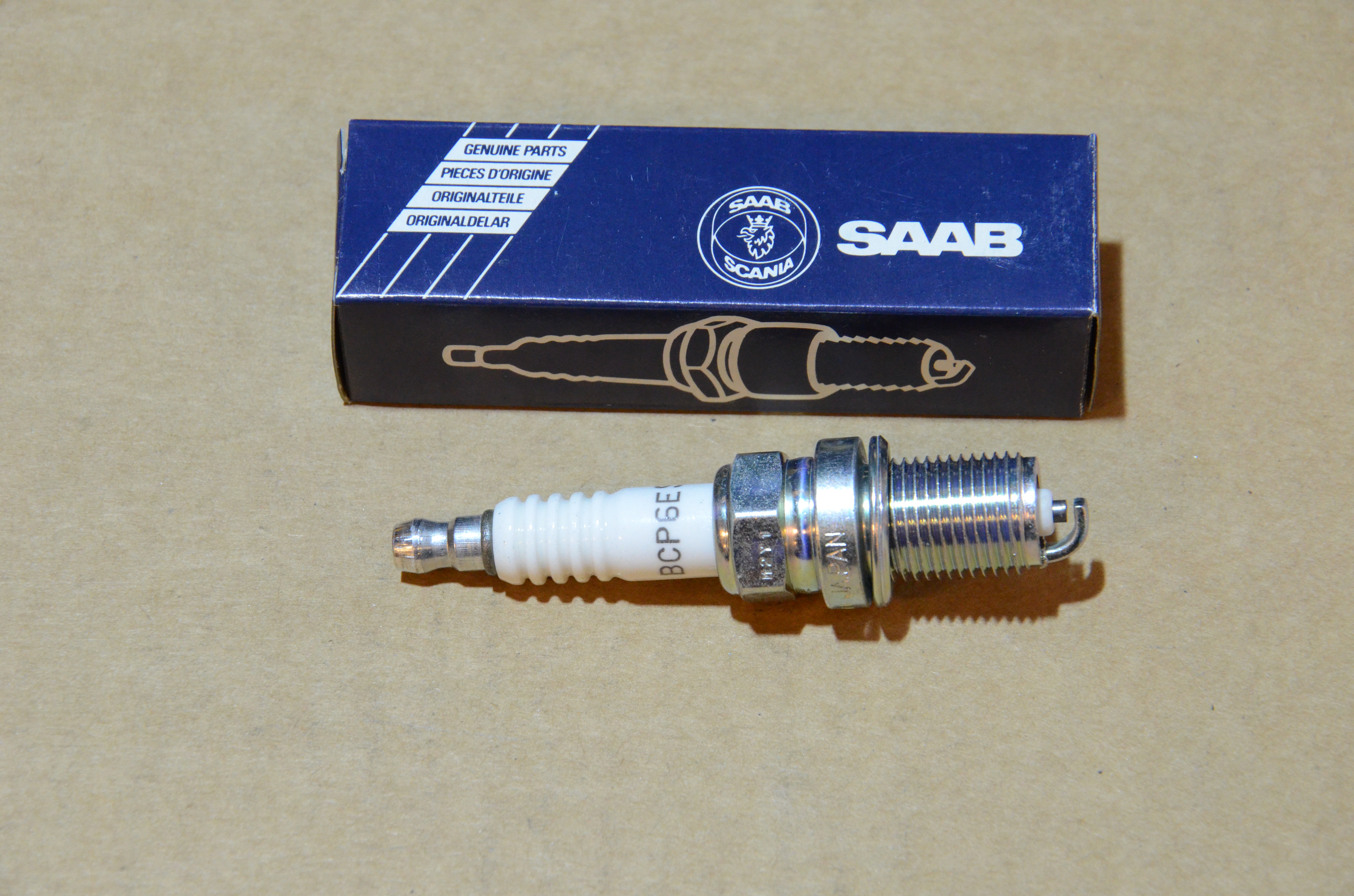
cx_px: 677
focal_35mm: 158
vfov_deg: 8.7
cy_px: 448
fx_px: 5911
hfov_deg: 13.1
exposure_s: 1/60
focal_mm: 105
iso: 2500
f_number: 14
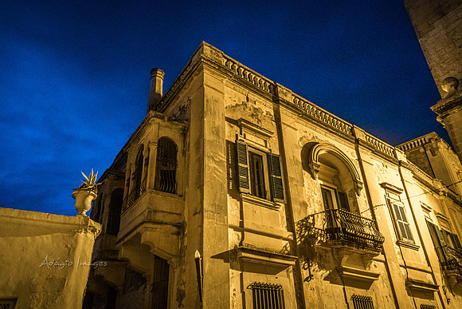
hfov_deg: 67.4
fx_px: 347
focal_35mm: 27
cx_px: 231
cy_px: 154
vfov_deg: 48.0
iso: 6400
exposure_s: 1/20
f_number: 3.5
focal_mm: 18
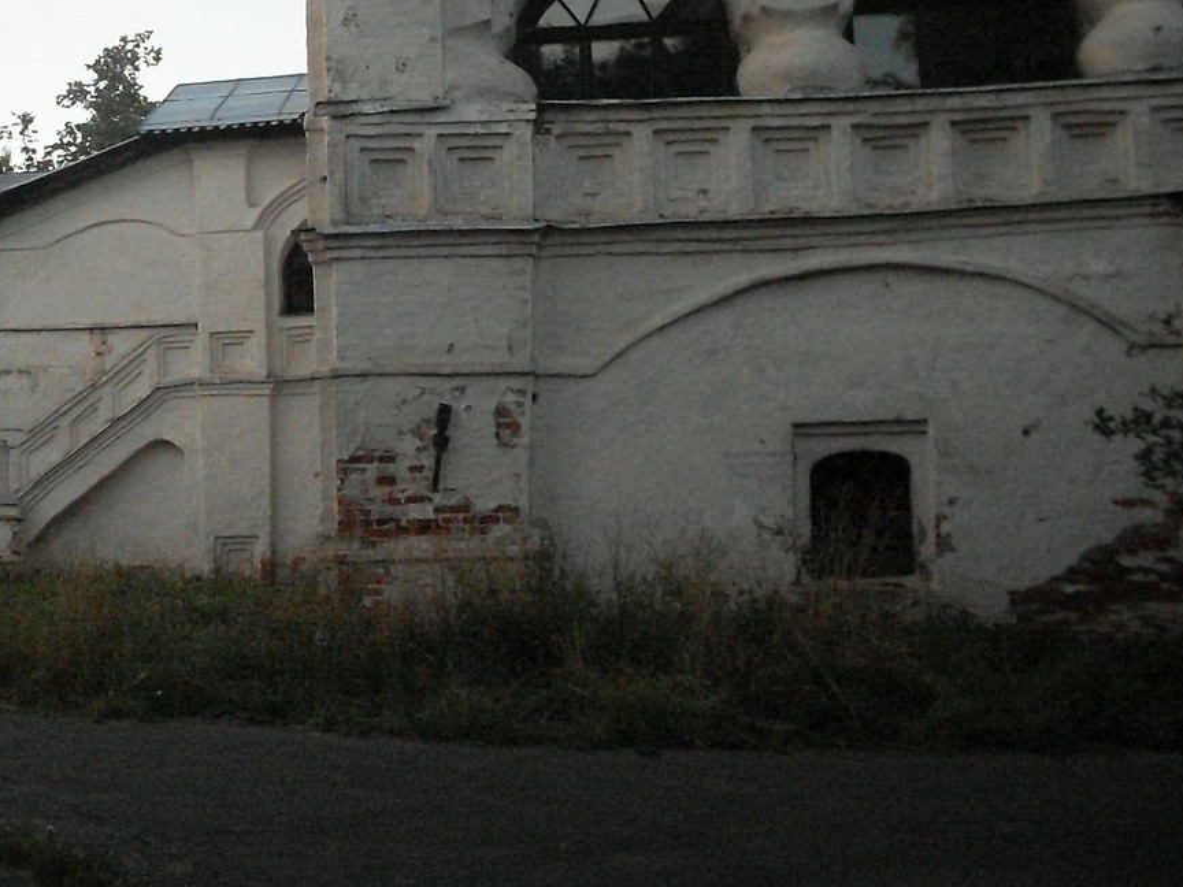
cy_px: 232
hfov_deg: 29.9
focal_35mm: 63
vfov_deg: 23.1
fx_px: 2153
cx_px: 213
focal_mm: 6.3
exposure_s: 1/500
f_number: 2.8
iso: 400
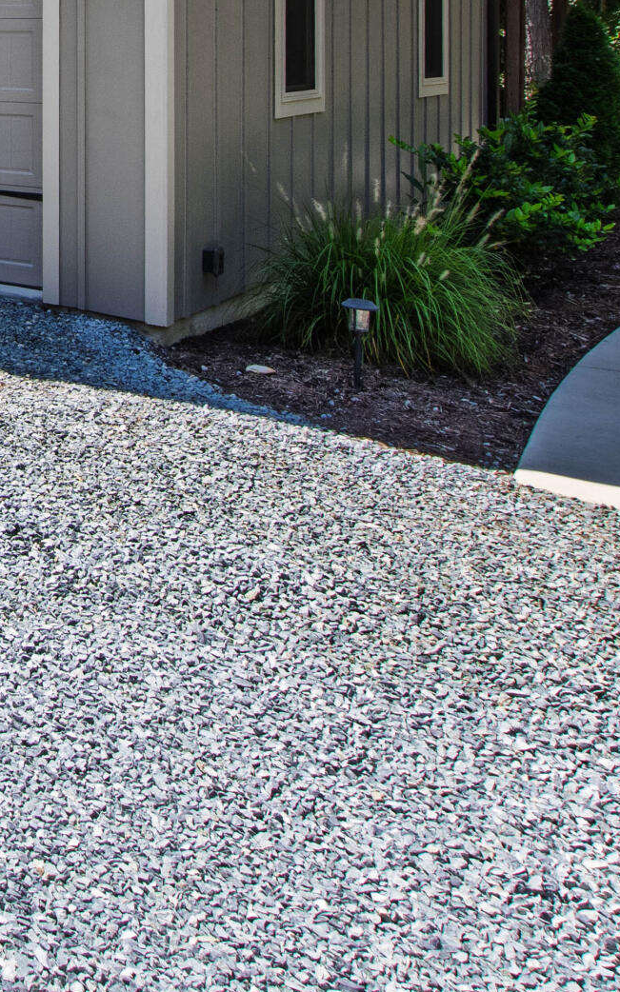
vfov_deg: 40.7
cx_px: -265
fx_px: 1190
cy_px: 45
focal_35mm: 44
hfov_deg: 24.1
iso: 250
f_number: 9
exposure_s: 1/125
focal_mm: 10
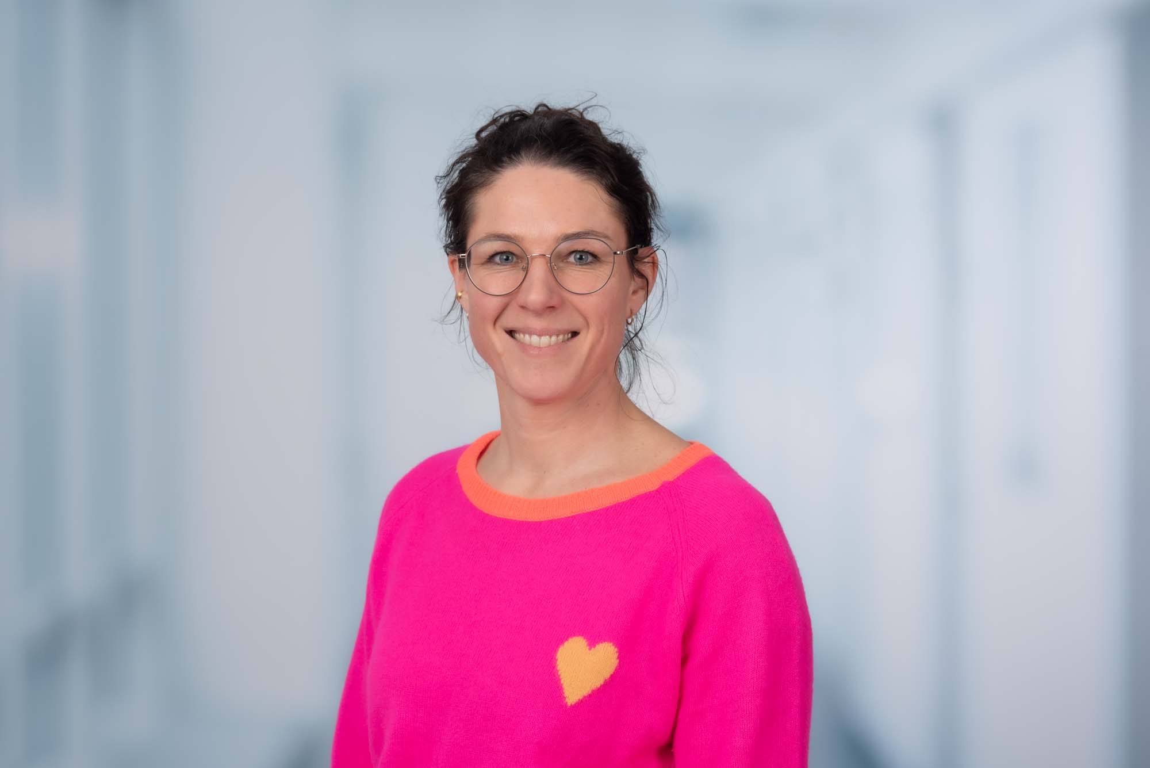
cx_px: 575
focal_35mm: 90
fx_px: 2865
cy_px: 363
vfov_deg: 15.3
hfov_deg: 22.7
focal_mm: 85
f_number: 6.3
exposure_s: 1/160
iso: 100
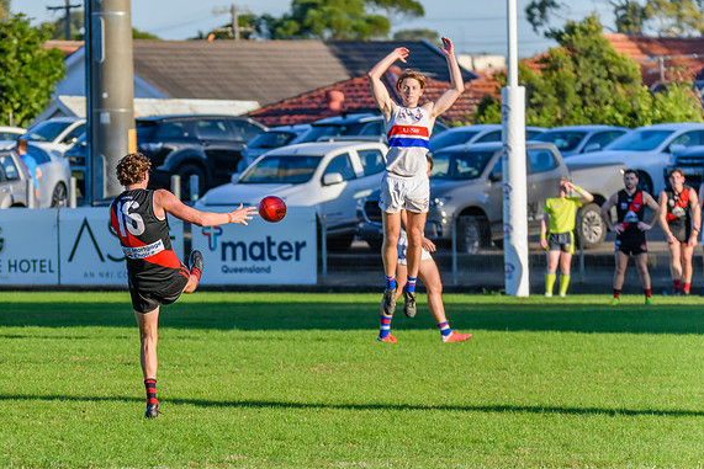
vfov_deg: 3.9
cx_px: 160
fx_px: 6846
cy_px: 227
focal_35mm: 350
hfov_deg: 5.9
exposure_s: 1/2000
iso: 800
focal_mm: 220
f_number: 5.6
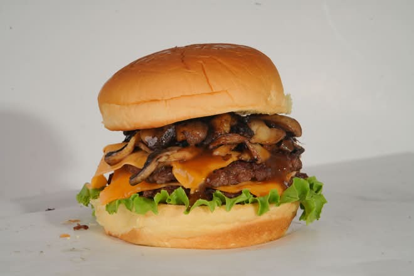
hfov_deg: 19.5
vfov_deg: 13.0
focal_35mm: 105
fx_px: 1207
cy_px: 138
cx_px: 207
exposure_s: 1/125
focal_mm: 105
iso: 200
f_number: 13
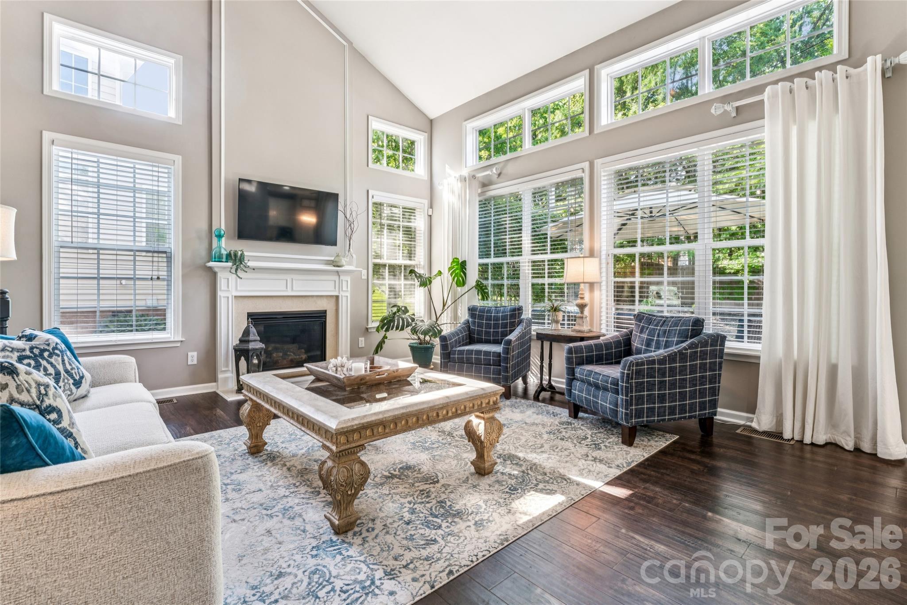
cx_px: 454
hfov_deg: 95.3
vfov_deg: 72.4
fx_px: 413
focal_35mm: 16
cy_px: 302
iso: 100
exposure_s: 1/2.5
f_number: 13
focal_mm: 16.4
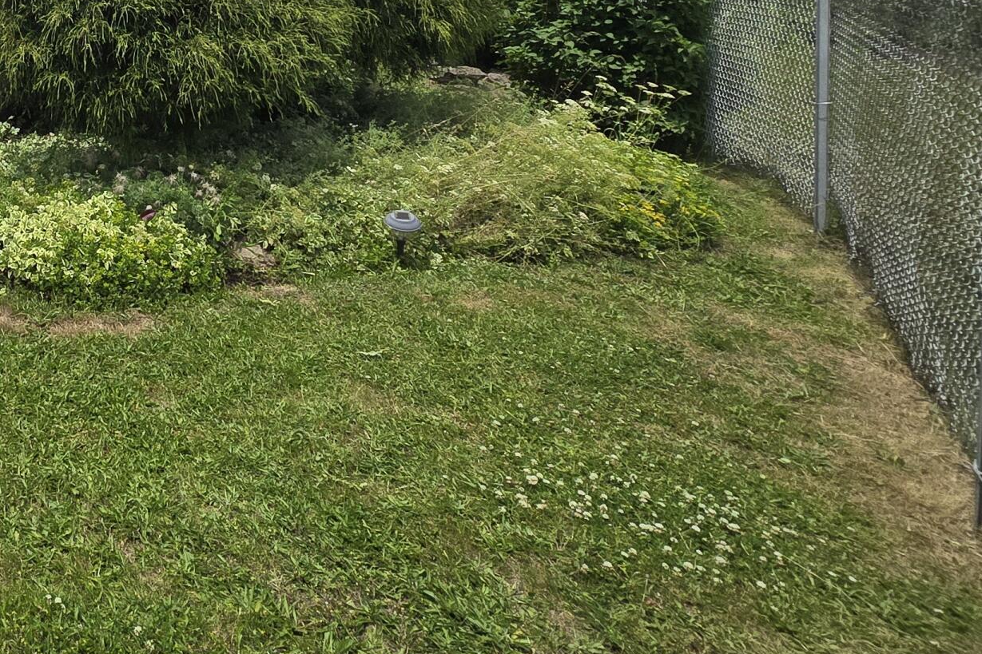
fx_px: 900
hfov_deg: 41.8
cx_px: -157
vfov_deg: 36.0
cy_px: -3
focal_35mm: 33
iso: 50
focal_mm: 2.2
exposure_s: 1/3354
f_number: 2.2
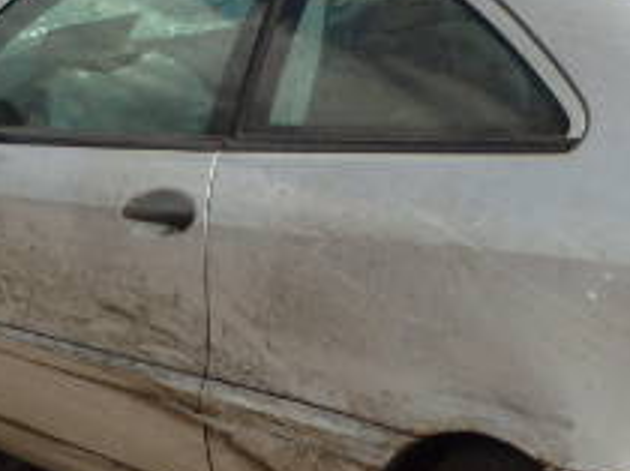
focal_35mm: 122
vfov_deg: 11.9
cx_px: 606
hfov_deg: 15.9
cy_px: 510
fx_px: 2218
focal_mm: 7.3
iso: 125
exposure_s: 1/125
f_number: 13
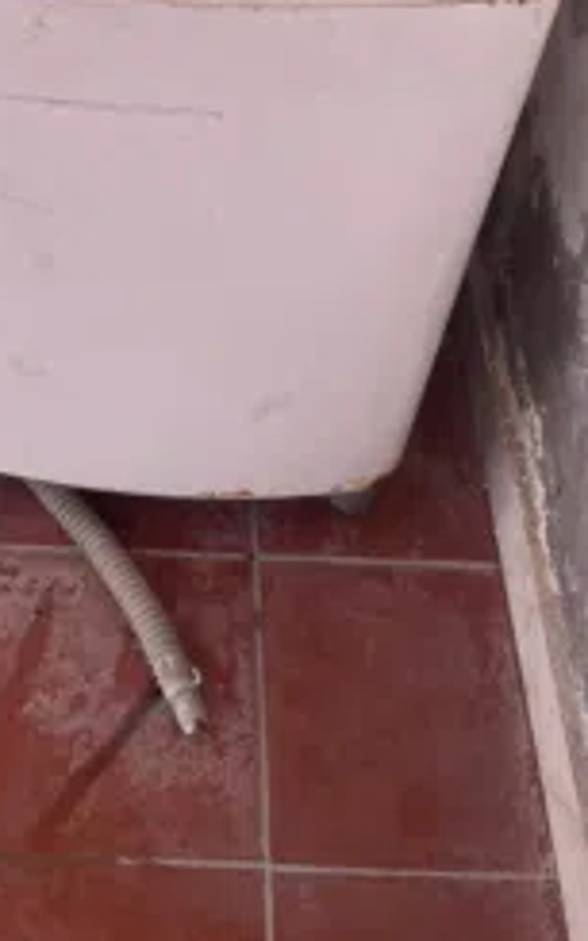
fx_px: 1154
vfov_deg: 42.4
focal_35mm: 45
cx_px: 123
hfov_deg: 28.0
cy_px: 192
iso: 32
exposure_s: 1/725
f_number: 1.6
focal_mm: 4.2
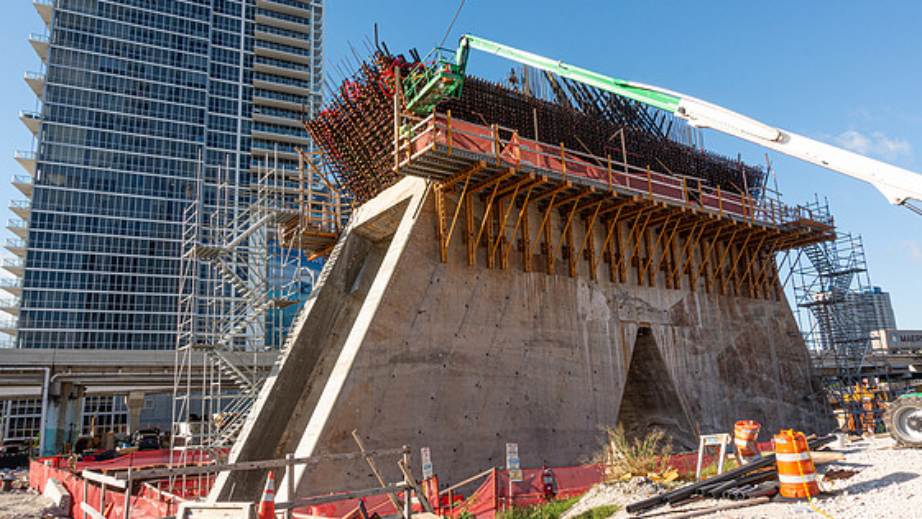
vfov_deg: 44.4
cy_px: 260
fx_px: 636
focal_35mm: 26
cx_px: 468
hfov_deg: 71.9
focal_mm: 8.8
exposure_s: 1/200
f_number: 7.1
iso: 125
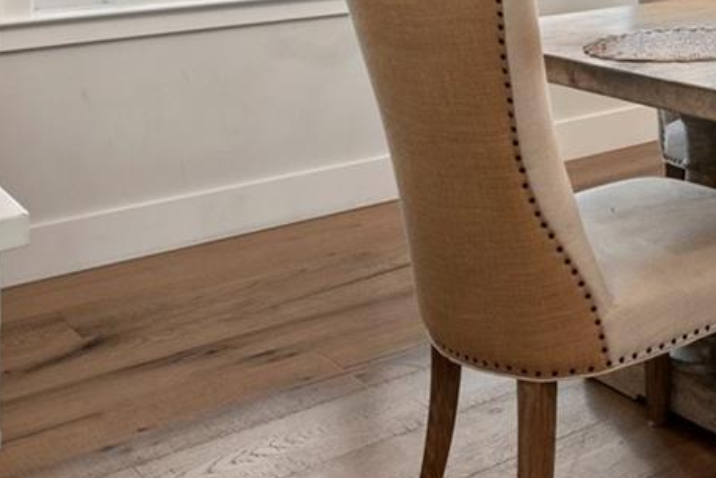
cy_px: -97
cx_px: 870
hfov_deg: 30.1
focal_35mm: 56
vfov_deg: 22.3
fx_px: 1114
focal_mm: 16
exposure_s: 1/1.67
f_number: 9
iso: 200
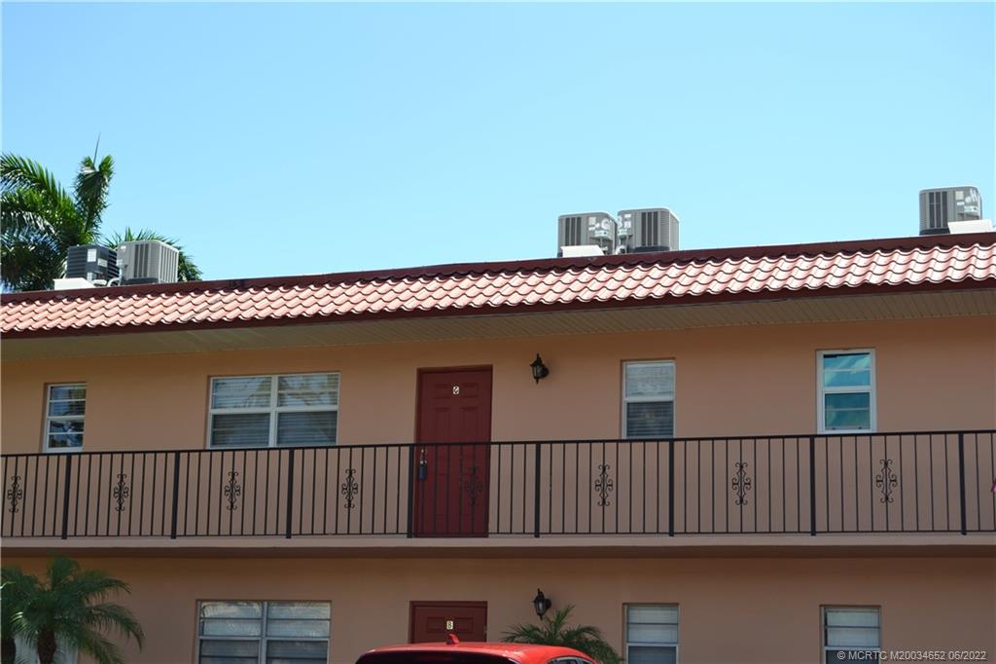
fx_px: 1659
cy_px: 332
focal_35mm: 60
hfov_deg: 33.4
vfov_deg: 22.6
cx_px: 498
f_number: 7.1
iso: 100
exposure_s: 1/200
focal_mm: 40
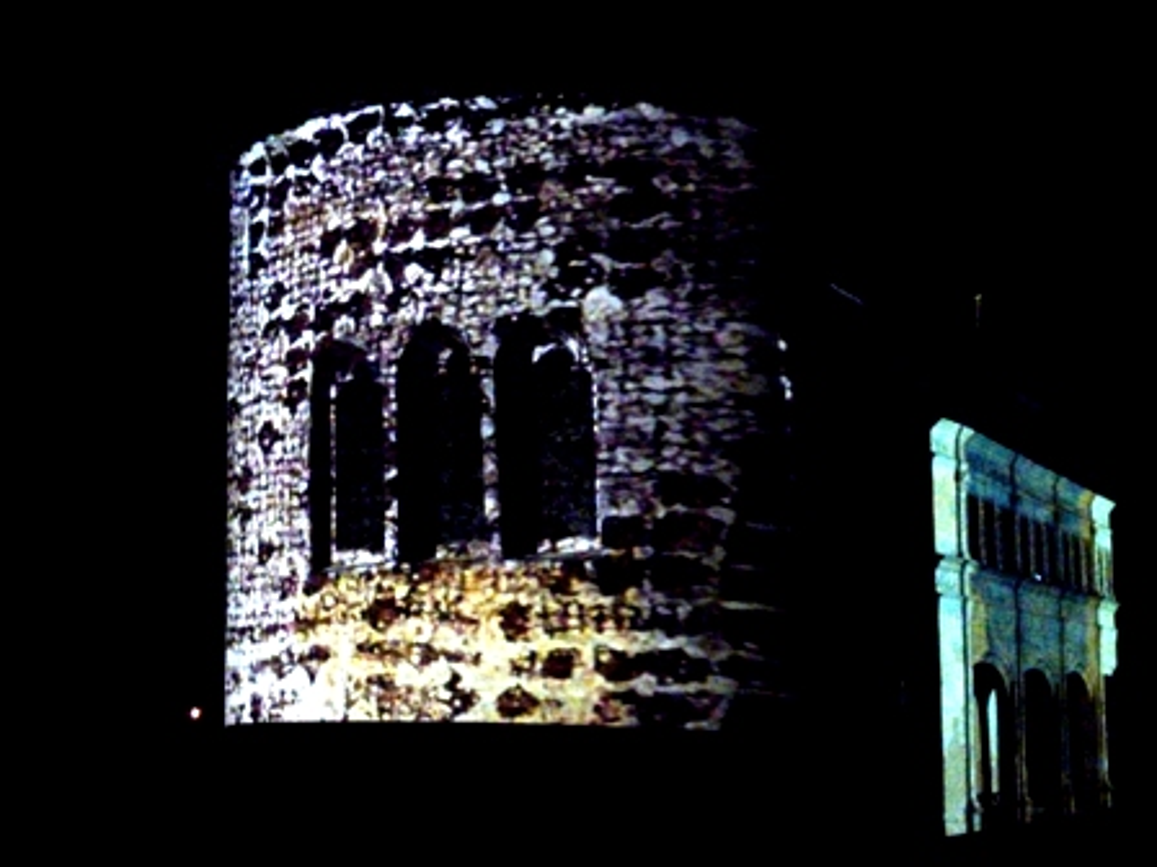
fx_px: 1738
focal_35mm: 52
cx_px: 578
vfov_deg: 28.0
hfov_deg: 36.8
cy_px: 434
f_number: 4.1
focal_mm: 9.2
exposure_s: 1/4
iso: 800
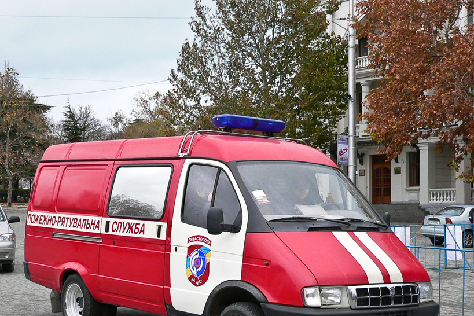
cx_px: 220
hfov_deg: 30.9
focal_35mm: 65
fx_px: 856
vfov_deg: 20.9
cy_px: 207
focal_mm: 8.3
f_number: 2.8
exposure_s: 1/50
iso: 100
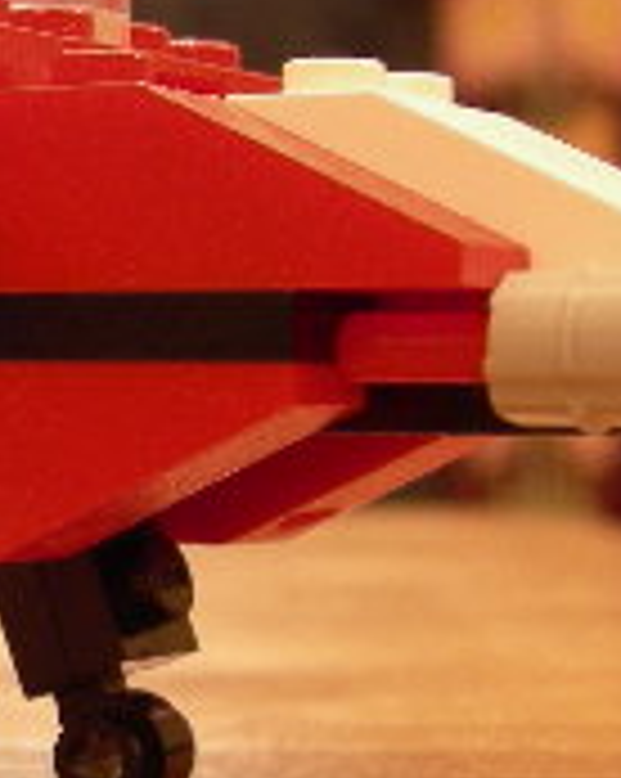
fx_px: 2992
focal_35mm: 130
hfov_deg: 11.4
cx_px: -297
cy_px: 324
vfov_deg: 14.8
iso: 180
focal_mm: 7.5
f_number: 2.7
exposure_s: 1/3.9
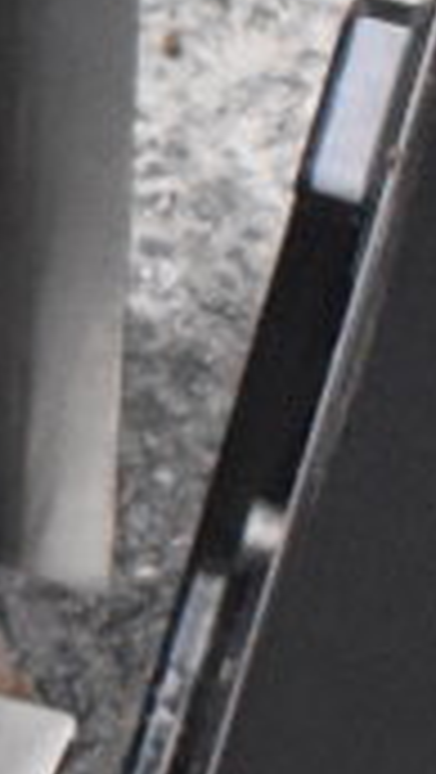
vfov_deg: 8.9
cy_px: -29
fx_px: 4960
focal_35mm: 242
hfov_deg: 4.9
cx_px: -683
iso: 6400
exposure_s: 1/640
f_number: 13
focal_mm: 29
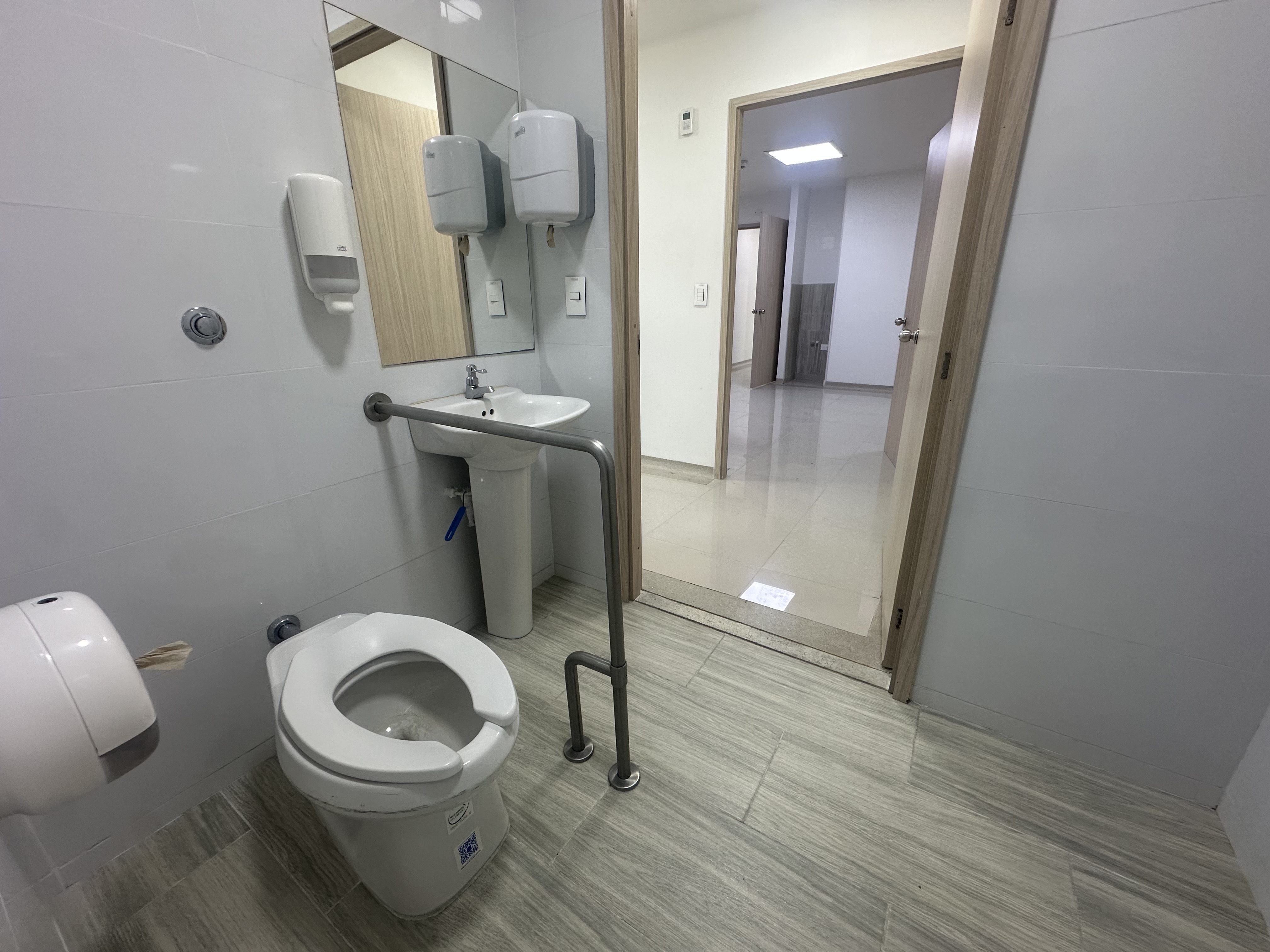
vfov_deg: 85.7
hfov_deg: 102.1
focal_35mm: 14
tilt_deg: -18.4
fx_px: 514
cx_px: 635
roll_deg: +0.2
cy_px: 476
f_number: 2.2
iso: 160
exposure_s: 1/120
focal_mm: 2.22
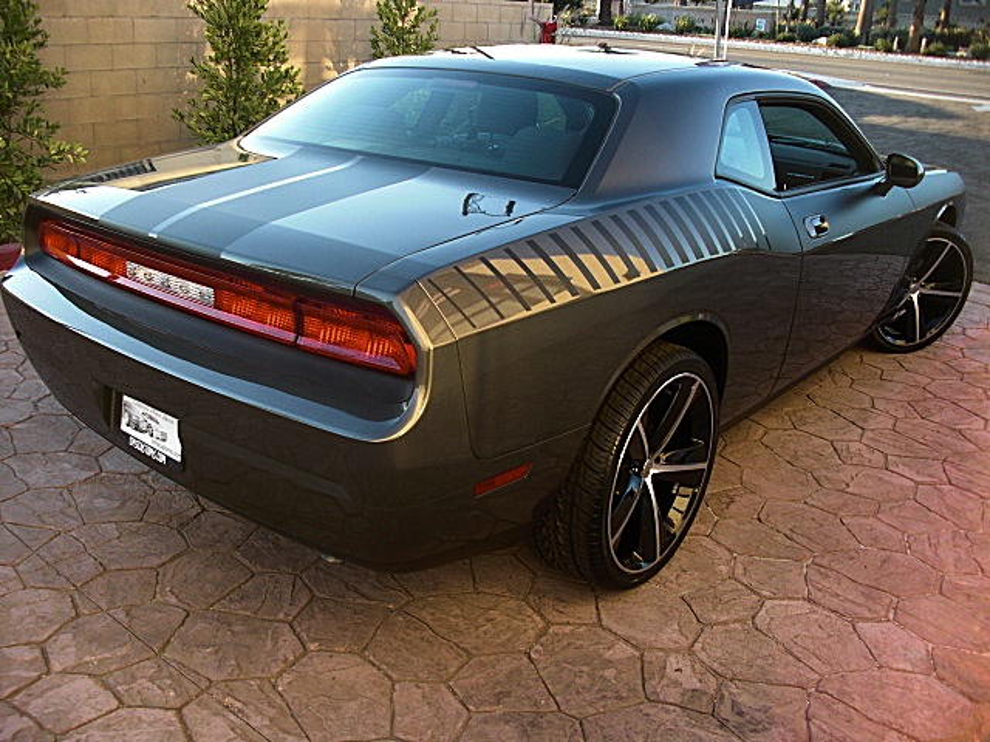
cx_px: 495
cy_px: 371
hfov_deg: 51.4
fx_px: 1030
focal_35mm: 36
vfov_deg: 39.7
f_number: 2.8
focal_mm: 6.3
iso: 50
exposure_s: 1/60
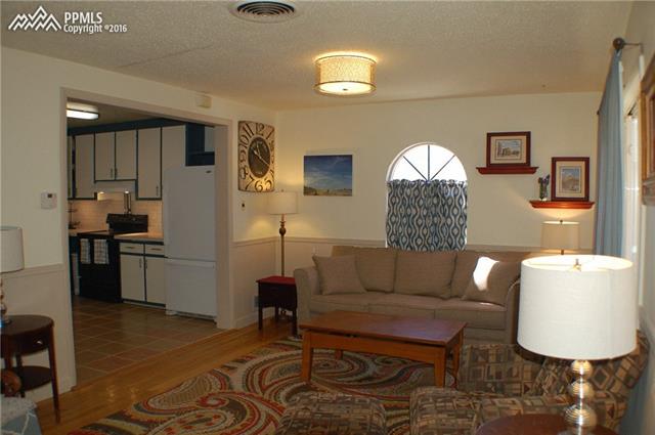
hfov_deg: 49.6
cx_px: 328
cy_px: 218
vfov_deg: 34.1
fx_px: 709
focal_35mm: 39
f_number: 4.2
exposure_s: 1/60
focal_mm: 26
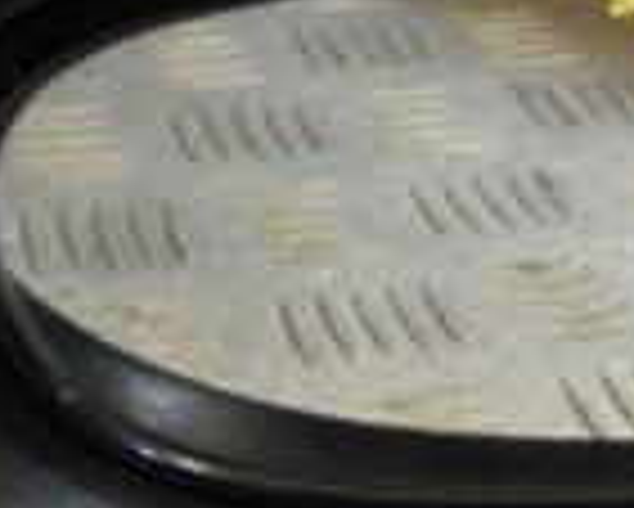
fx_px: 5614
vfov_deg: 5.2
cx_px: 823
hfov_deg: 6.4
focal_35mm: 299
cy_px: 18
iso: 800
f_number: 5
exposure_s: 1/200
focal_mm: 50
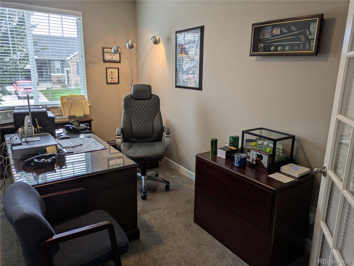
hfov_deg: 69.4
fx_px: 256
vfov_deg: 54.9
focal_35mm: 25
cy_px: 133
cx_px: 177
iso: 66
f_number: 1.89
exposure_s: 1/142
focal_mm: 5.43
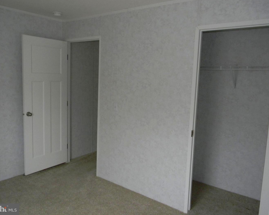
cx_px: 131
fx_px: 239
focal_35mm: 30
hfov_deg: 58.8
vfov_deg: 48.5
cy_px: 105
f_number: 3.5
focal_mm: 5
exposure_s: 1/30
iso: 200
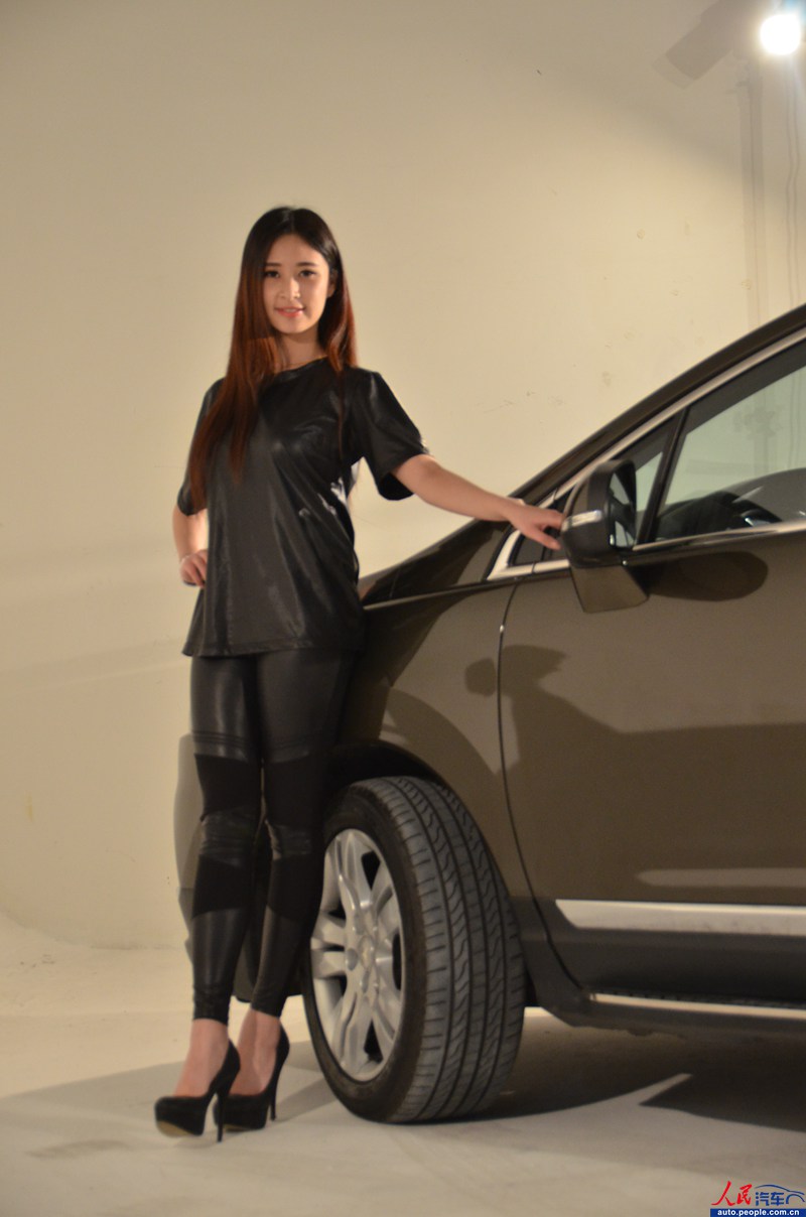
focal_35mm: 90
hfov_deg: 15.1
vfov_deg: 22.7
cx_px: 403
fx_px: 3036
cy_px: 608
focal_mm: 60
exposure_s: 1/50
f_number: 4.8
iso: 1250
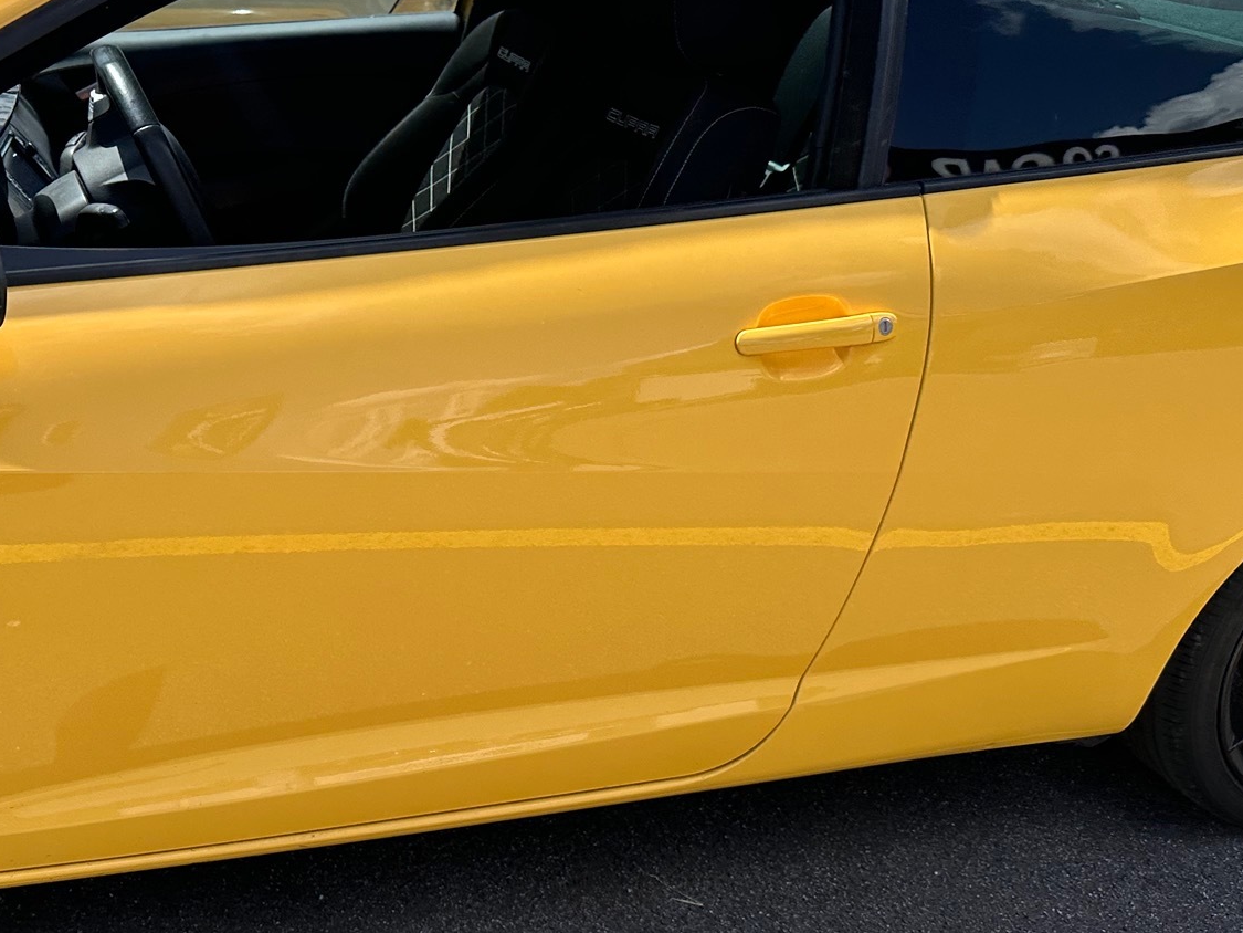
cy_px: 479
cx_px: 375
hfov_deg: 43.0
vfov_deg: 33.6
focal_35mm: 43
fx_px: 1544
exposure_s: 1/2967
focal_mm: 6.86
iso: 80
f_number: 1.78
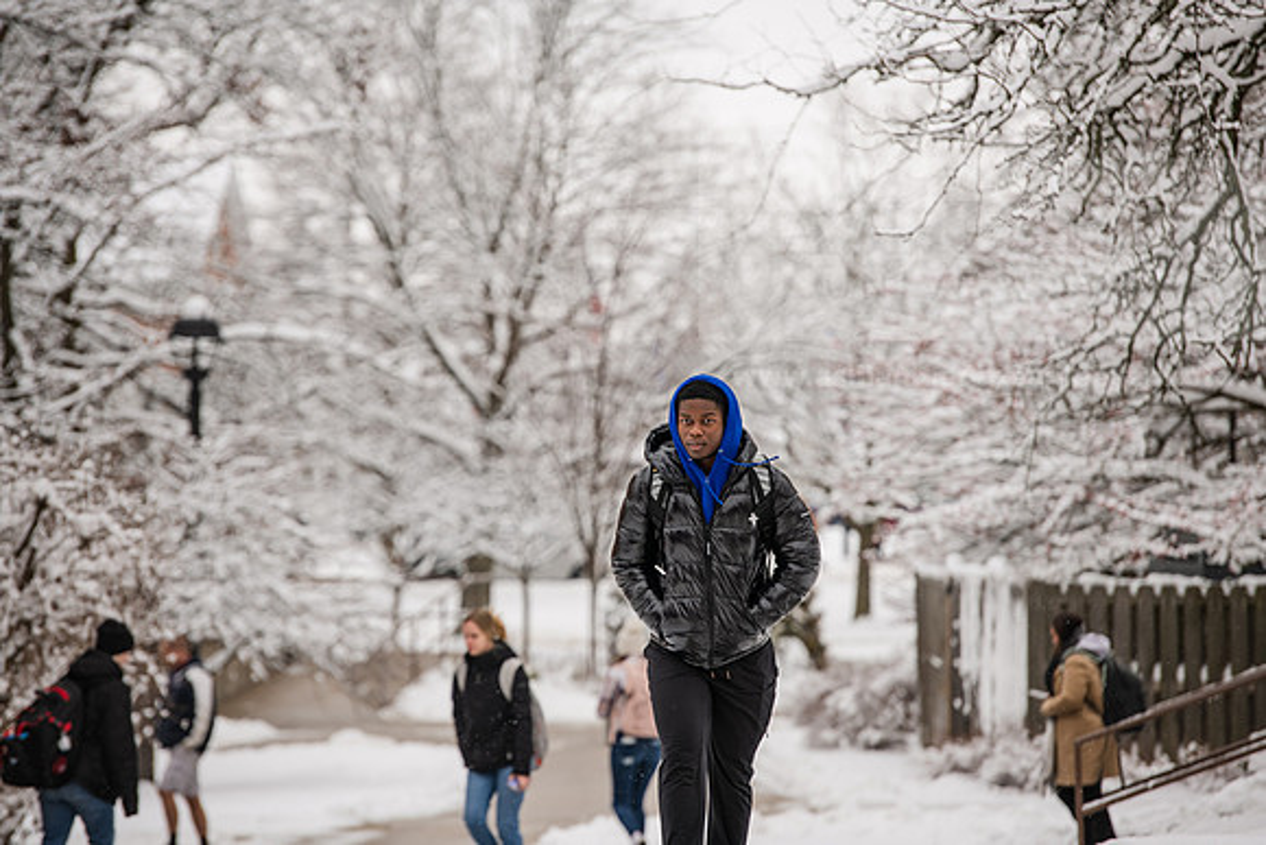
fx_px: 6683
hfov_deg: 10.8
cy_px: 422
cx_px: 633
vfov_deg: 7.2
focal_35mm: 190
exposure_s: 1/500
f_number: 4
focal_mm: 190
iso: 160
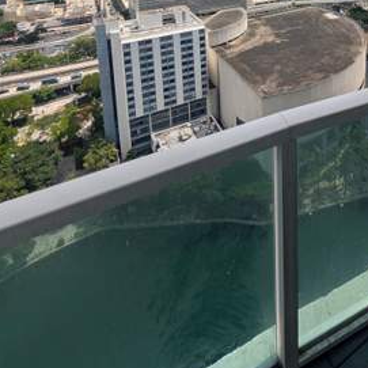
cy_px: -37
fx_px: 301
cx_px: 278
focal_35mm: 25
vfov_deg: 46.4
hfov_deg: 59.4
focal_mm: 2.02
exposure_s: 1/3906
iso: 53
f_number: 1.7
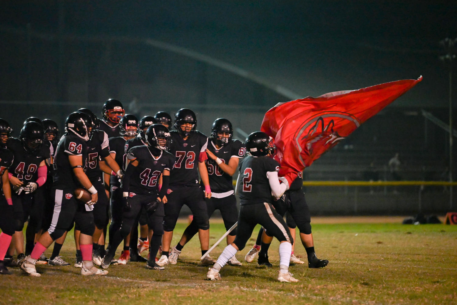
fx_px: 2413
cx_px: 228
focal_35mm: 190
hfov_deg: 10.8
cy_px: 152
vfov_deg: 7.2
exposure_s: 1/2500
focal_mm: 190
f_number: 2.8
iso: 8000
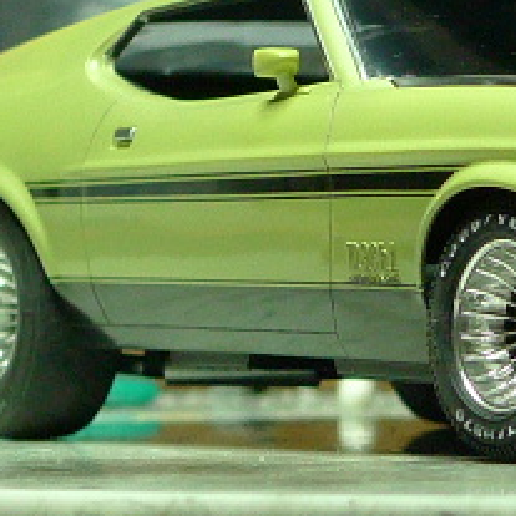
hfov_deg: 5.9
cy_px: 292
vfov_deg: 5.9
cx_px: 538
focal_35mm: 295
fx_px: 4975
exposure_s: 1/50
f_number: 2.8
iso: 400
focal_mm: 12.8
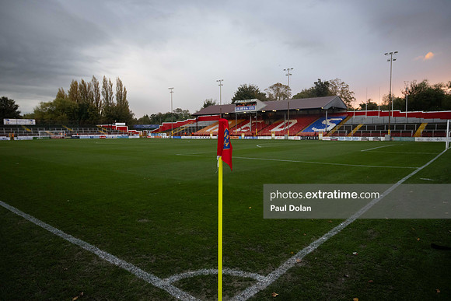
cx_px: 226
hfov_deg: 70.4
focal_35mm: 26
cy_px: 150
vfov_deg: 50.4
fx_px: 320
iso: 2500
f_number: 4
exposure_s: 1/400
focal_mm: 25.5
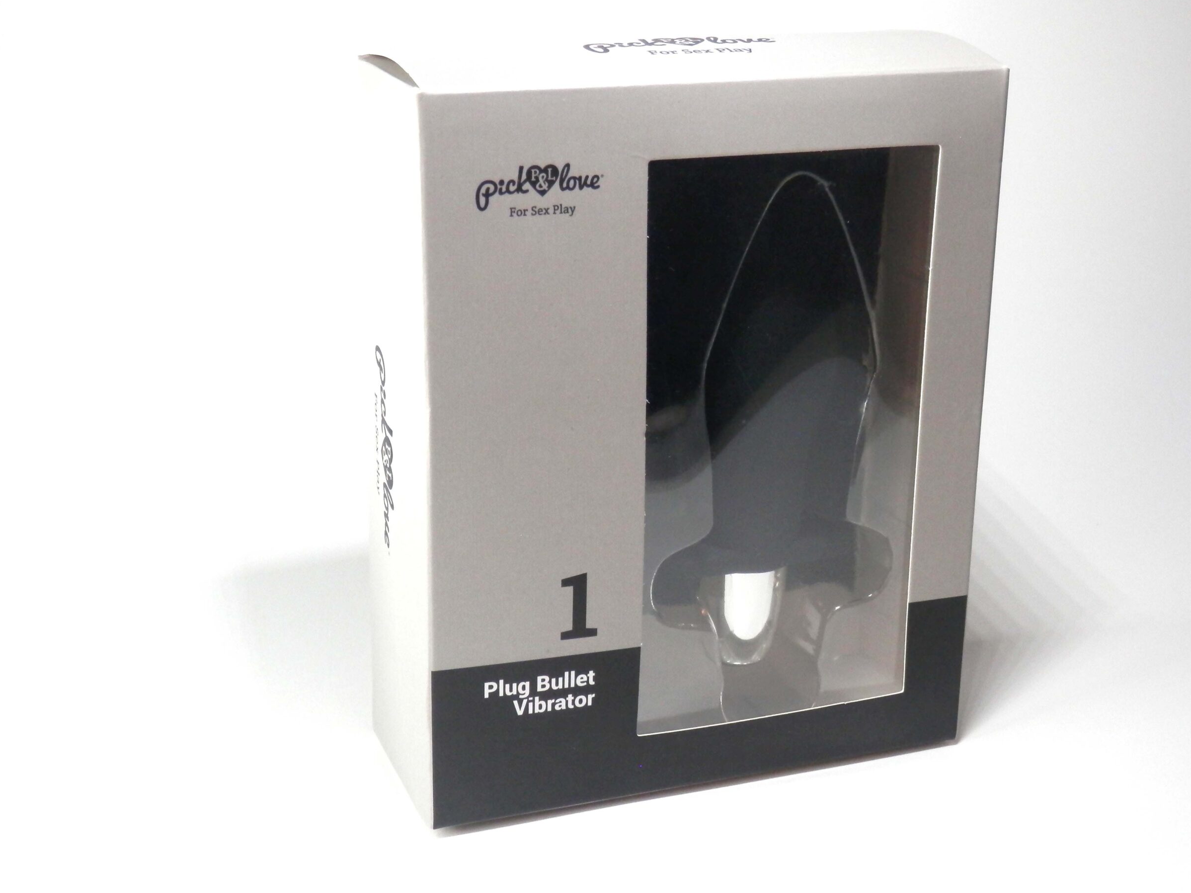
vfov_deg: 28.0
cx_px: 627
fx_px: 1789
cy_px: 437
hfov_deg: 36.8
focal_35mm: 52
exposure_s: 1/80
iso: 200
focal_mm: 8.9
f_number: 4
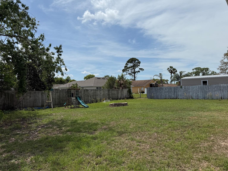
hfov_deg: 69.4
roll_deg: +0.8
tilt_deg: +2.7
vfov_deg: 54.9
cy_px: 84
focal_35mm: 25
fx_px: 165
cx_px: 114
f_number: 1.78
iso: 80
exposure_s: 1/9091
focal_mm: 6.76
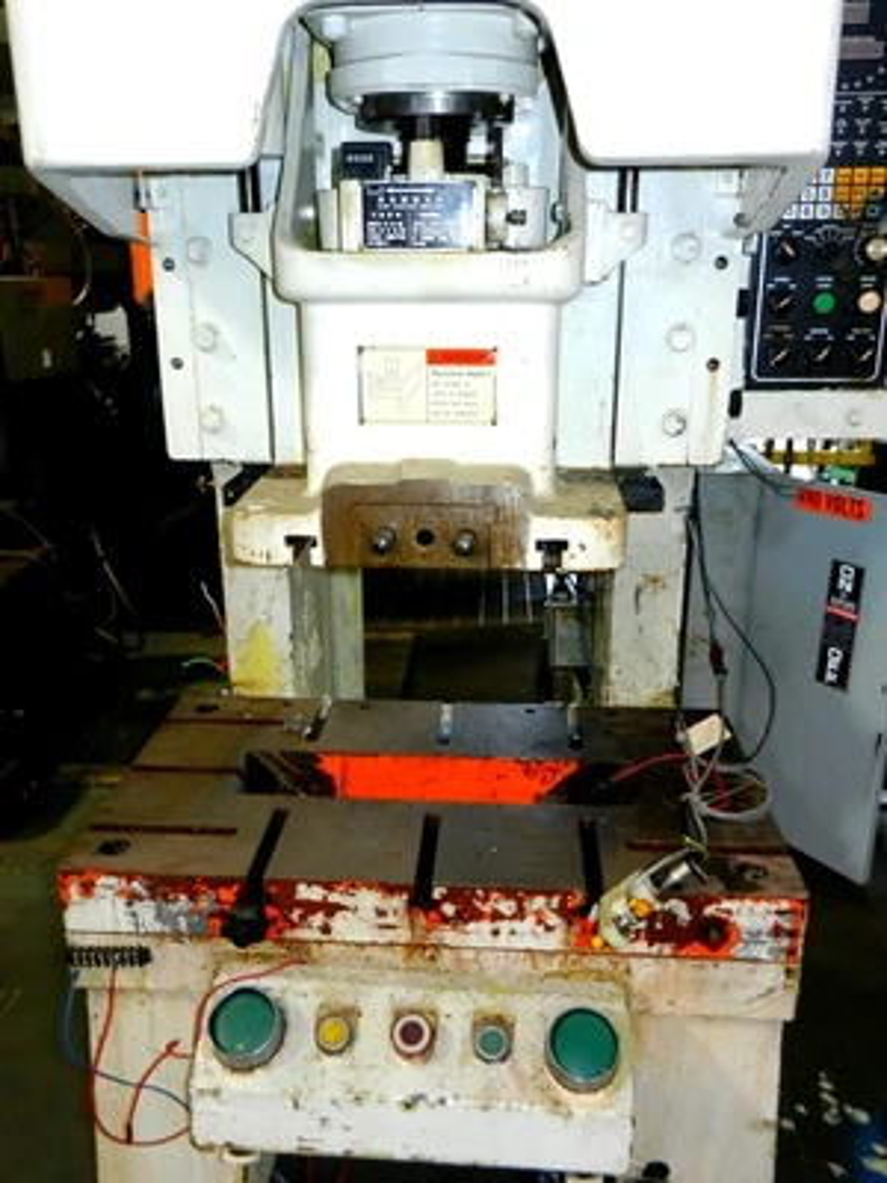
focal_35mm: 29
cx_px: 444
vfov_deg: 61.7
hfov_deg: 48.2
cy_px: 592
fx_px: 991
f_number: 3.6
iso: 200
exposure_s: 1/30
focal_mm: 5.1
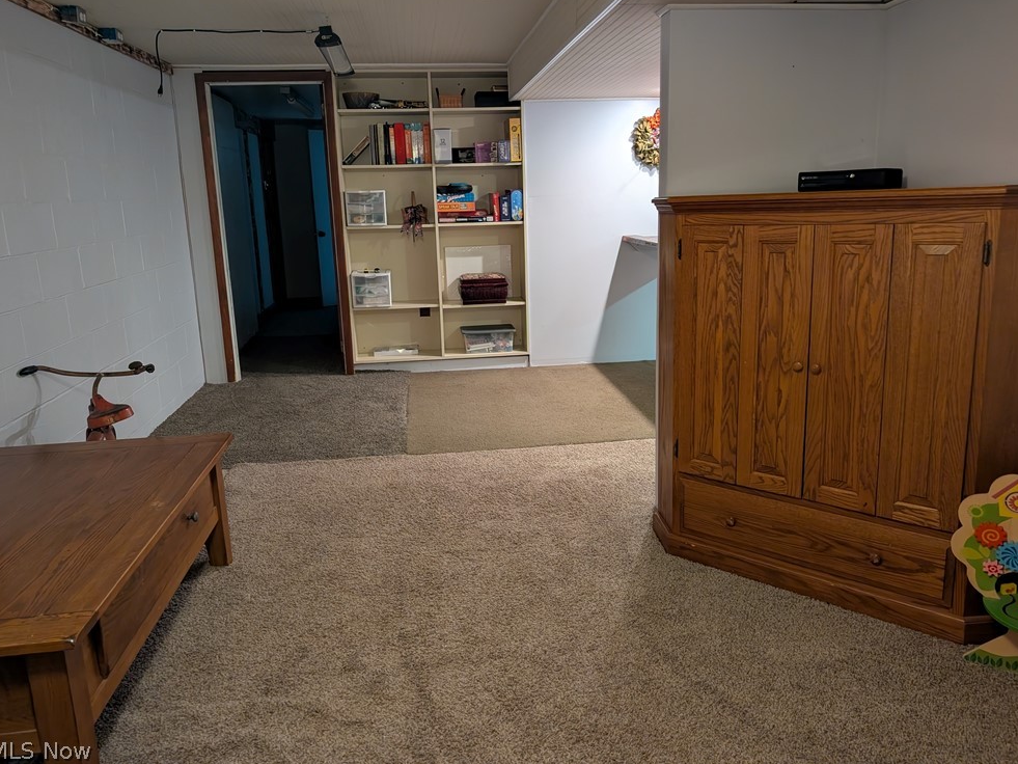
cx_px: 513
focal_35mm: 25
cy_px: 370
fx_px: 735
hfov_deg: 69.4
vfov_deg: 54.9
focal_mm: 6.9
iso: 374
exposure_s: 1/24
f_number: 1.68
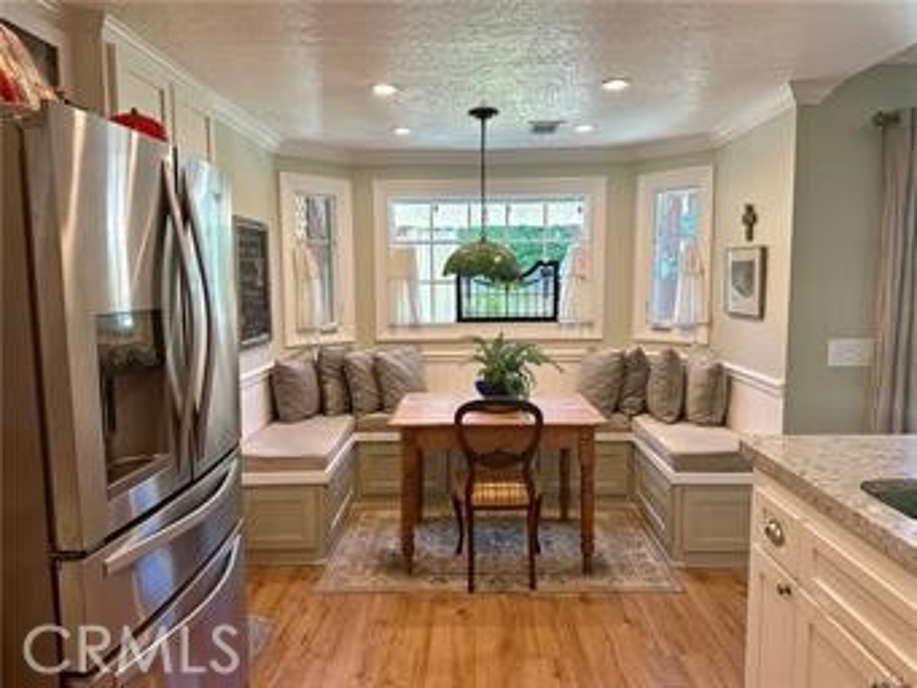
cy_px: 344
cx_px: 458
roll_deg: +0.3
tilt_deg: -5.6
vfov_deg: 56.8
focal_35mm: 24
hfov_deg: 71.6
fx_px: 636
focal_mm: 6.86
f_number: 1.78
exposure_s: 1/120
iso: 125
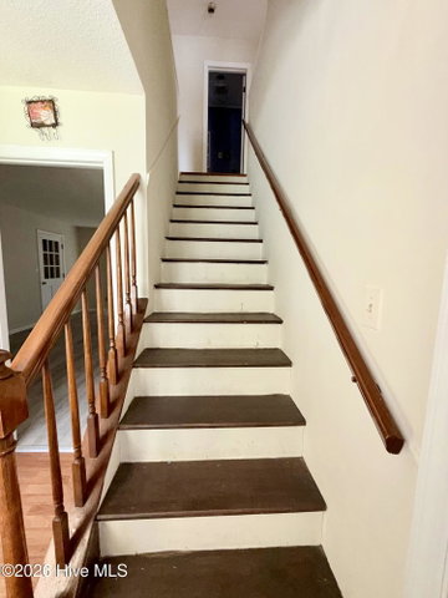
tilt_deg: -6.2
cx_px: 224
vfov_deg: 102.1
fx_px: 242
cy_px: 299
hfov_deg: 85.7
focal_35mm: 14
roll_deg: -0.8
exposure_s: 1/121
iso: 125
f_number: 2.2
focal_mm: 2.22
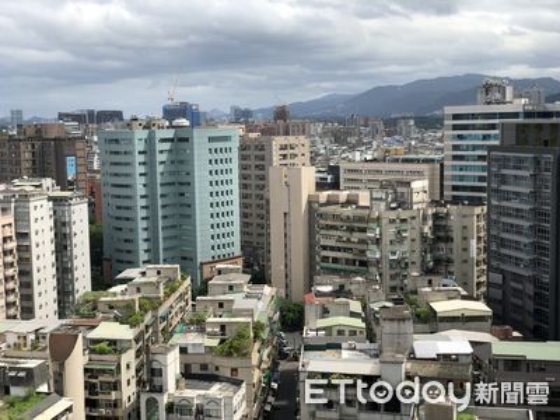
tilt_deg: -6.2
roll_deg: +0.9
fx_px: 841
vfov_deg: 28.0
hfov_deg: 36.8
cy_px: 210
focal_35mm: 52
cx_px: 280
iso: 16
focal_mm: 6
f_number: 2.4
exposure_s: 1/1066
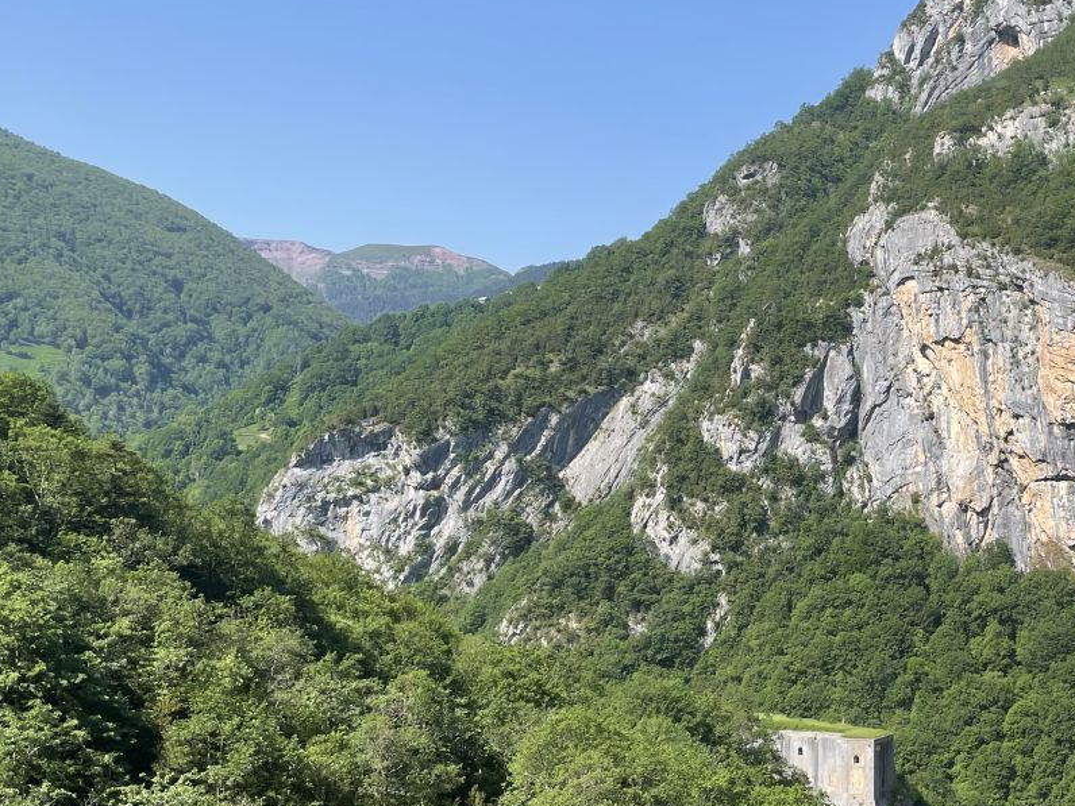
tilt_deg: +4.9
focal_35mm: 49
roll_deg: +0.2
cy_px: 439
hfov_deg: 37.0
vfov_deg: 29.7
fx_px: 1522
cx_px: 916
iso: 32
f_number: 1.6
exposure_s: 1/1887
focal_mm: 4.2
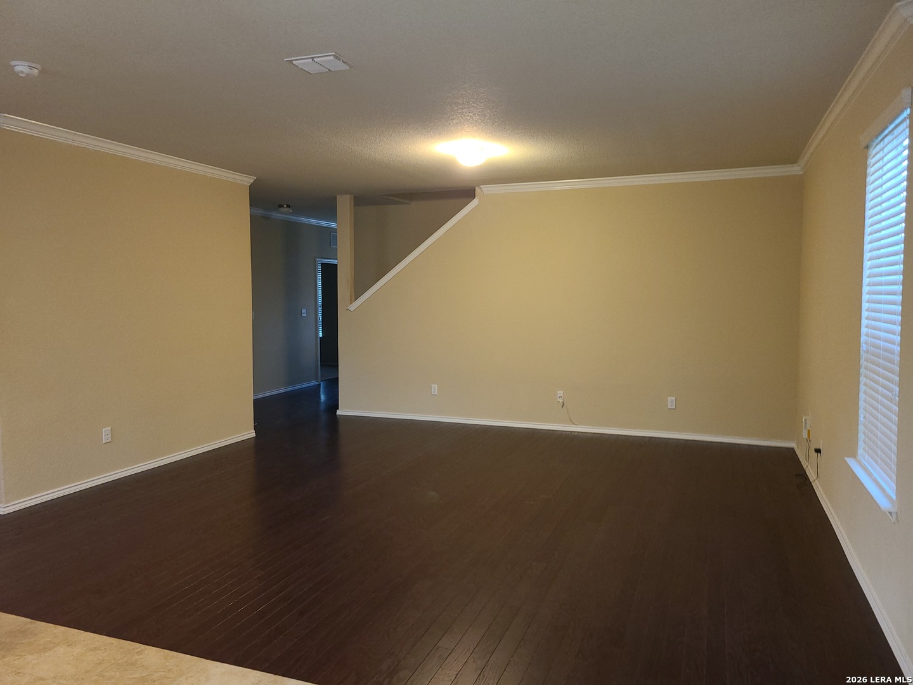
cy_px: 342
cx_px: 456
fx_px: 686
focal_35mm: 26
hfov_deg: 67.3
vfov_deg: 53.1
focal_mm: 5.4
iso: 125
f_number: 1.8
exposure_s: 1/15
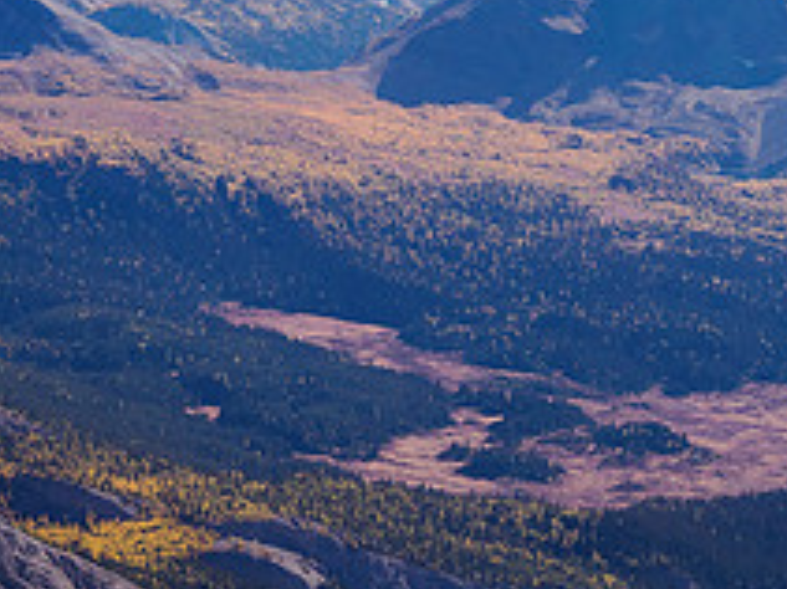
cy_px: 69
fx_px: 6135
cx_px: 198
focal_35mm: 270
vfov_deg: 5.5
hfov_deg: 7.3
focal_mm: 49
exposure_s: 1/160
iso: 200
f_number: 8
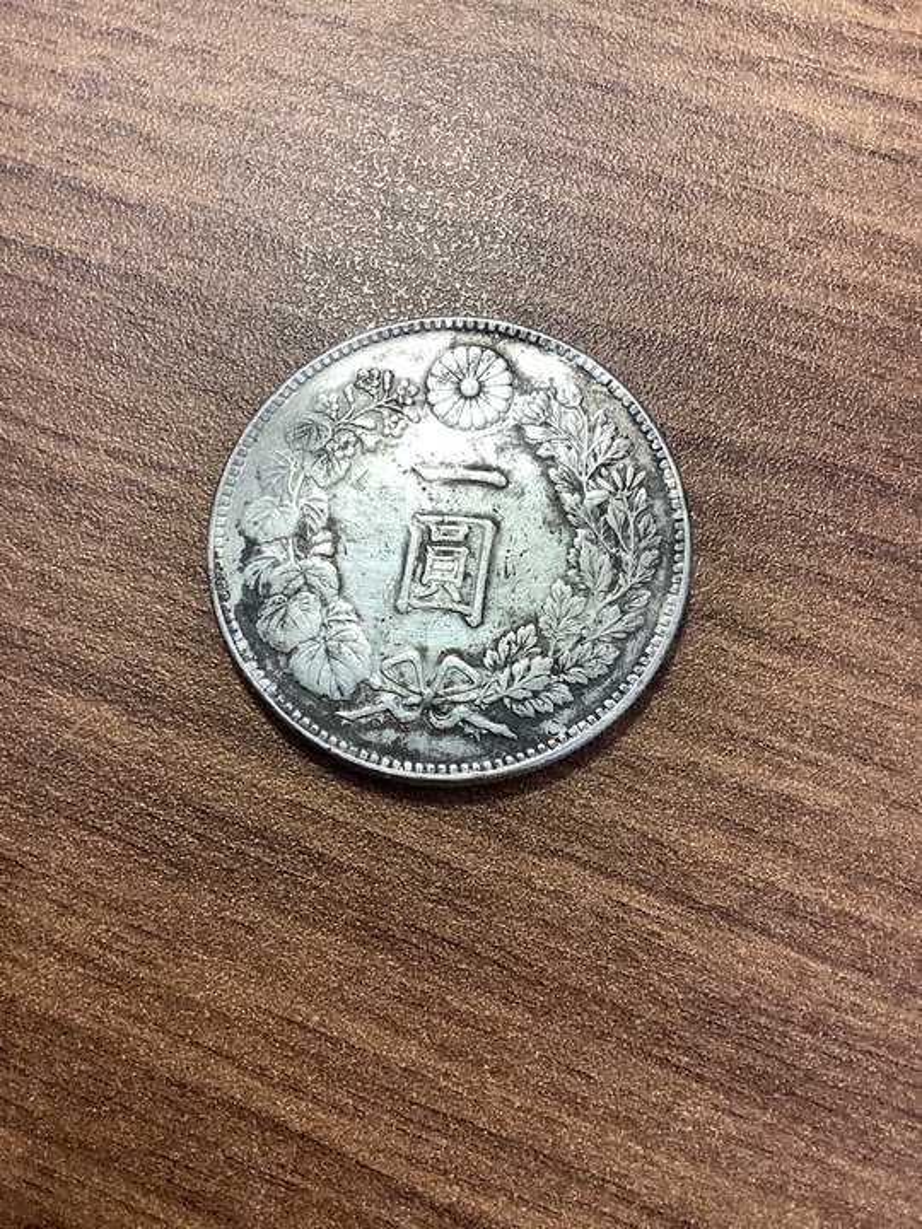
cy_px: 614
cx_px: 461
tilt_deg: -76.9
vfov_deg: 58.4
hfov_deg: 45.4
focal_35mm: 31
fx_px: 1101
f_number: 2.4
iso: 160
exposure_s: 1/60
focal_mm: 3.3
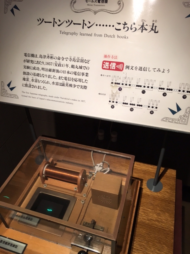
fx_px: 212
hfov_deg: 48.2
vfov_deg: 61.7
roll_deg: -0.5
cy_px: 127
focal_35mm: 29
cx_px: 95
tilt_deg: -39.6
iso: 64
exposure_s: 1/30
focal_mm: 4.15
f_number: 2.2
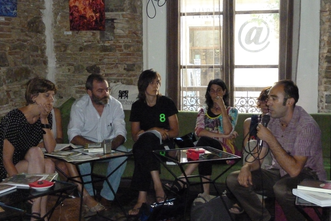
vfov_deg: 23.8
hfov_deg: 35.1
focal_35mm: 57
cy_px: 114
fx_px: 524
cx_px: 165
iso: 1000
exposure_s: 1/60
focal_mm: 9.7
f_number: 4.5
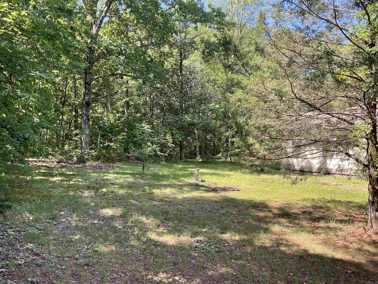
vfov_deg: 48.2
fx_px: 317
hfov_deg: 61.7
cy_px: 142
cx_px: 189
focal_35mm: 29
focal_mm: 3
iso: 16
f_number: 1.8
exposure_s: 1/178
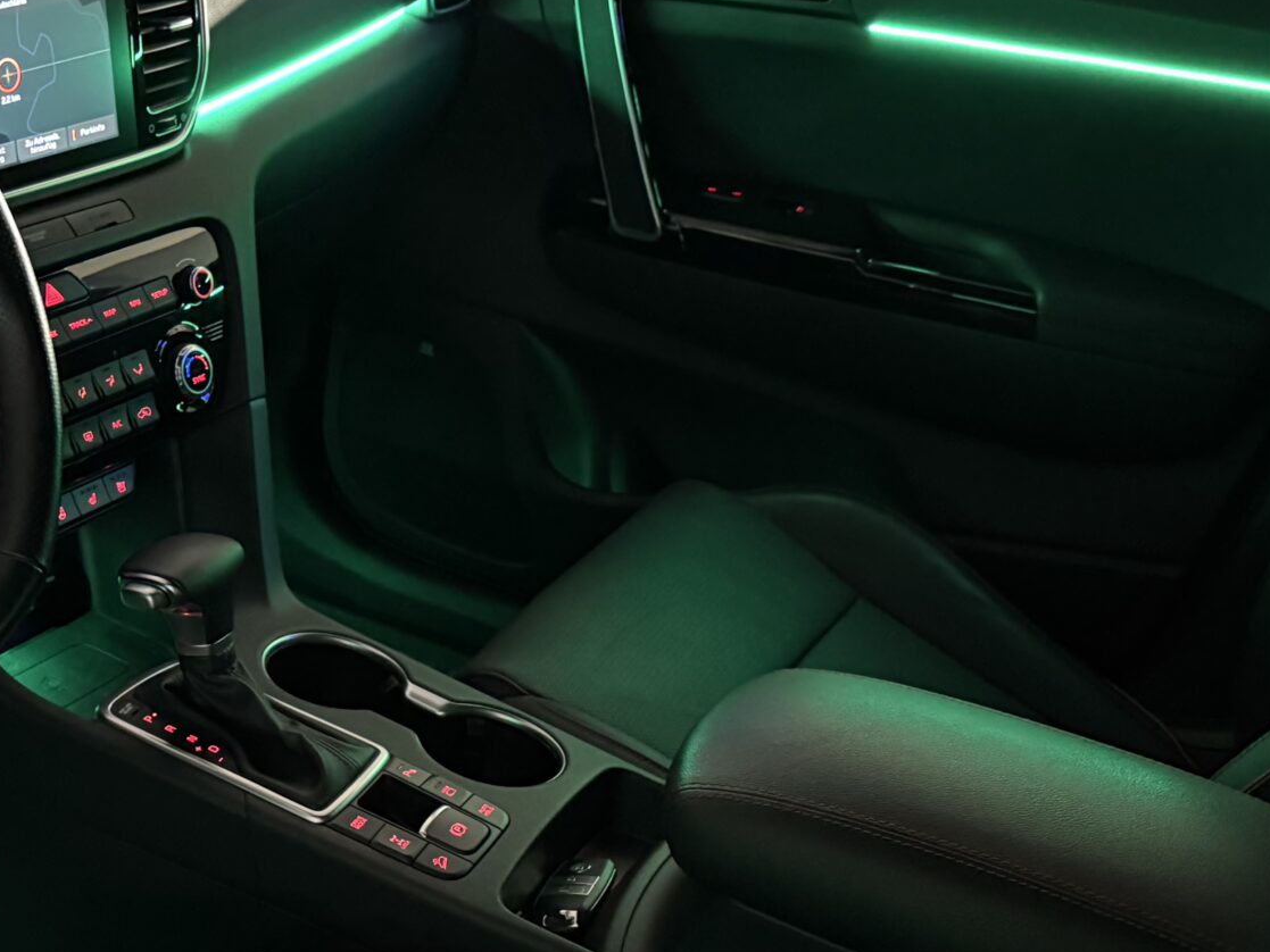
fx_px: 2018
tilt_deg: -32.5
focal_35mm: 55
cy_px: 667
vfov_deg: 26.3
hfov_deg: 33.8
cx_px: 227
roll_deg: -5.4
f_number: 1.78
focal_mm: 6.76
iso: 2500
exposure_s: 1/15
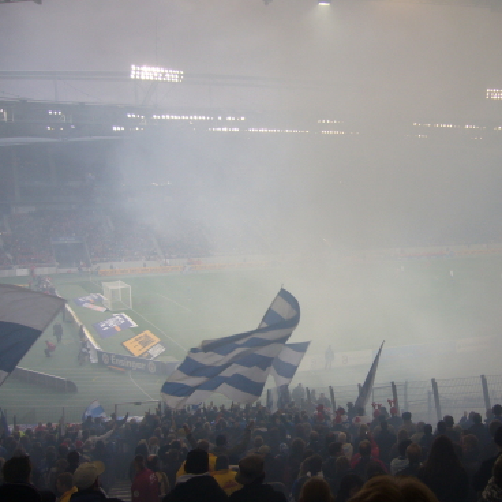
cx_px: 319
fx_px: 689
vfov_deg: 40.0
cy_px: 252
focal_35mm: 42
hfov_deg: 39.7
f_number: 2.8
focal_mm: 5.8
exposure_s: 1/60
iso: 80
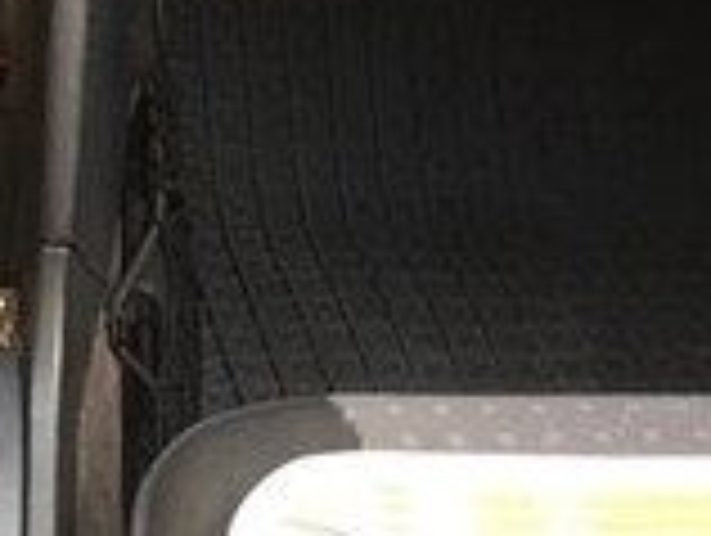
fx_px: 2489
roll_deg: +0.9
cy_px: -322
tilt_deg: -21.8
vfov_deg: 11.6
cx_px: -243
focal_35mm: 121
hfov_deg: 15.4
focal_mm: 4.15
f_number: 2.2
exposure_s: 1/33
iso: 50
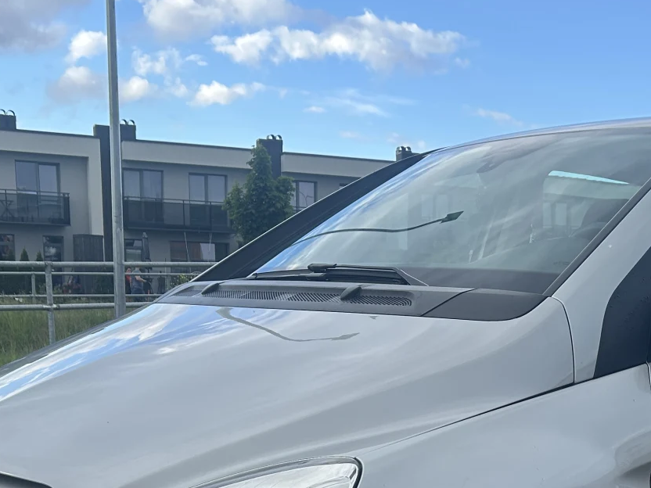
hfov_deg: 31.5
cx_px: 508
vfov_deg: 23.4
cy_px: 483
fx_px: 1128
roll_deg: -1.4
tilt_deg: -12.7
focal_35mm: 60
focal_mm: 5.7
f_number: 1.5
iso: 50
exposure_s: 1/1377
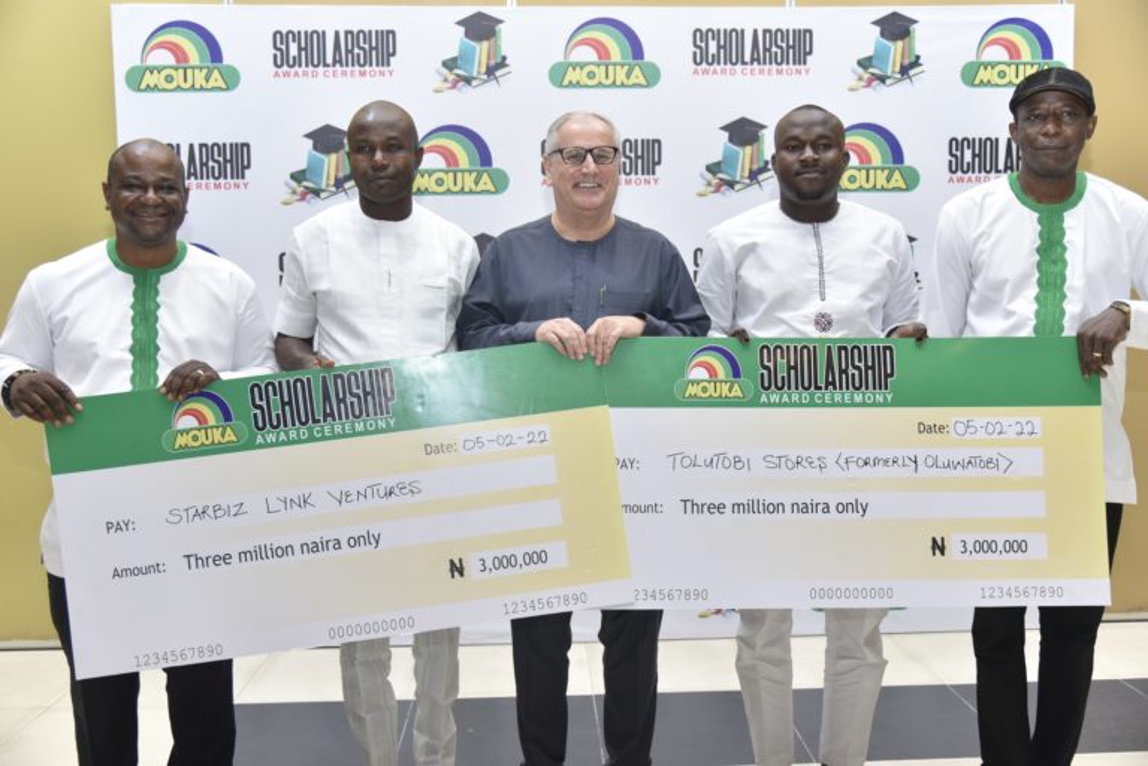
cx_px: 574
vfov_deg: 38.9
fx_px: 1084
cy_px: 383
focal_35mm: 34
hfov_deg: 55.8
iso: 640
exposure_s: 1/100
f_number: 4.5
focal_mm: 34
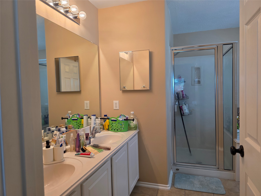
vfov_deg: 58.9
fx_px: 173
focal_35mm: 23
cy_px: 98
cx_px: 130
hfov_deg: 73.9
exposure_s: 1/120
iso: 100
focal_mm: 6.3
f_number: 1.7
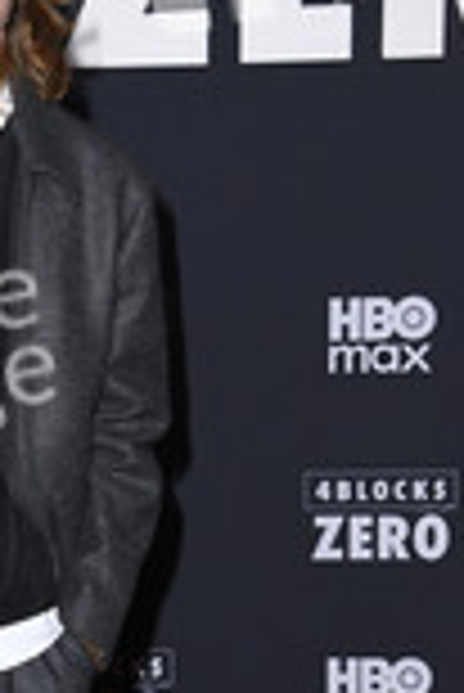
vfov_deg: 14.0
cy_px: 603
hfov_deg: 9.4
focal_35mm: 145
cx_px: -45
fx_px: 2797
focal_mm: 56
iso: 500
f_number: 5.6
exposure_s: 1/250
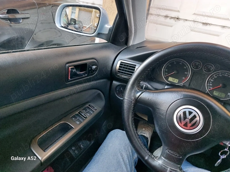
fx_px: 159
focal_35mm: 24
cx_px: 115
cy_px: 86
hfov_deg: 71.6
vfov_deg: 56.8
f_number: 1.8
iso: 640
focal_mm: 5.23
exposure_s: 1/25
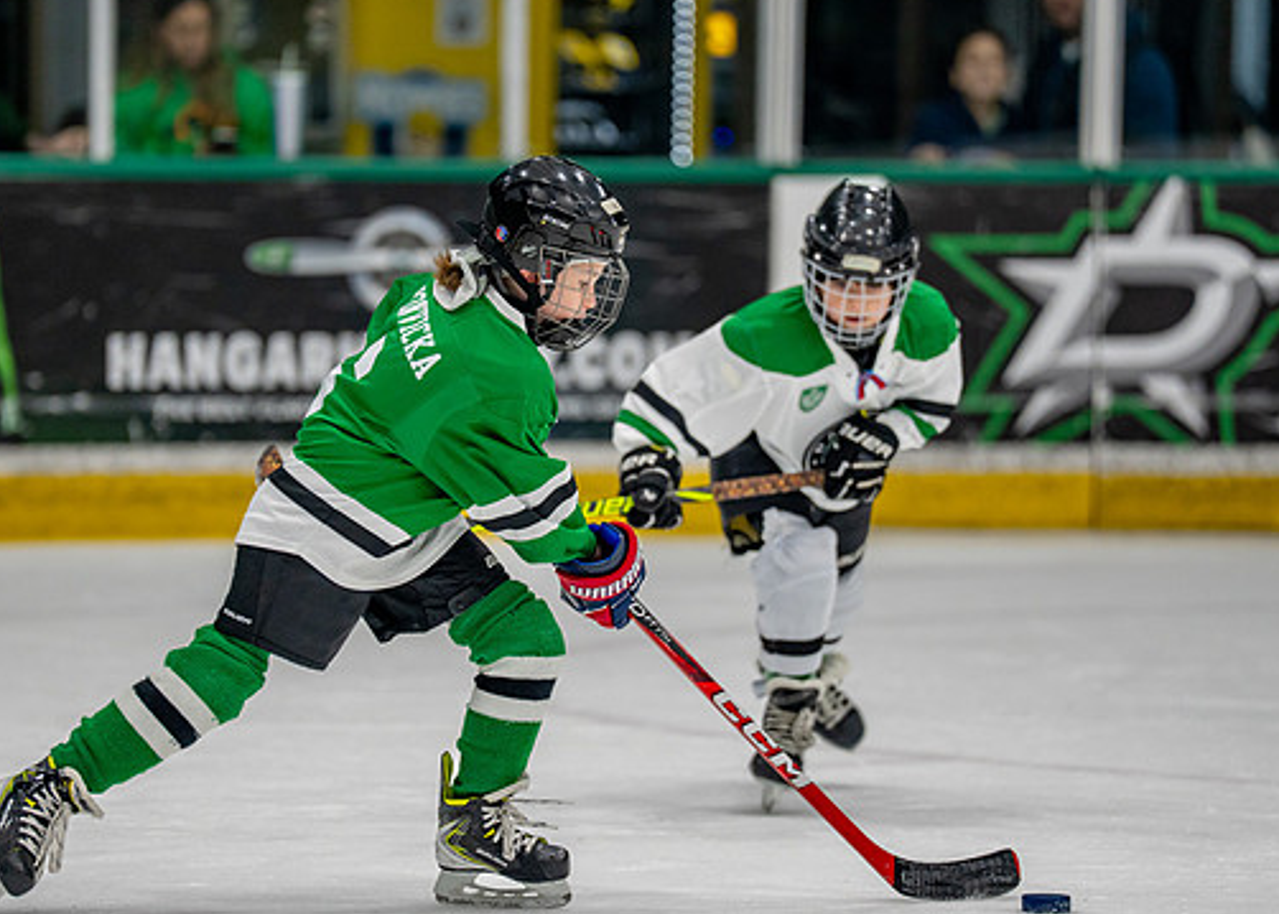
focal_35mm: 303
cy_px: 441
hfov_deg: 6.6
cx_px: 528
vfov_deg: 4.8
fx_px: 11011
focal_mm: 200
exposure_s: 1/1250
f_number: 2.8
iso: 1000
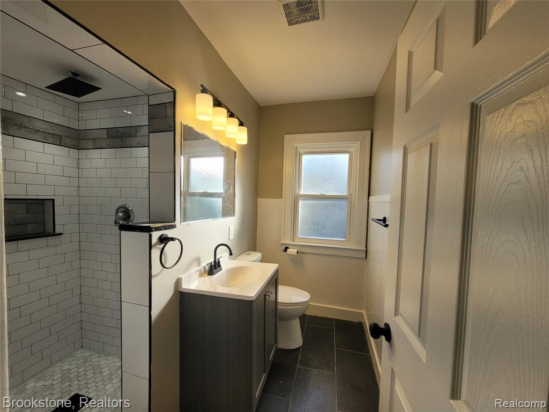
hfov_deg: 106.2
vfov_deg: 89.9
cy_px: 206
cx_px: 274
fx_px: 206
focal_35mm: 13
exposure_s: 1/216
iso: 40
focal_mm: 1.74
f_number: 2.2
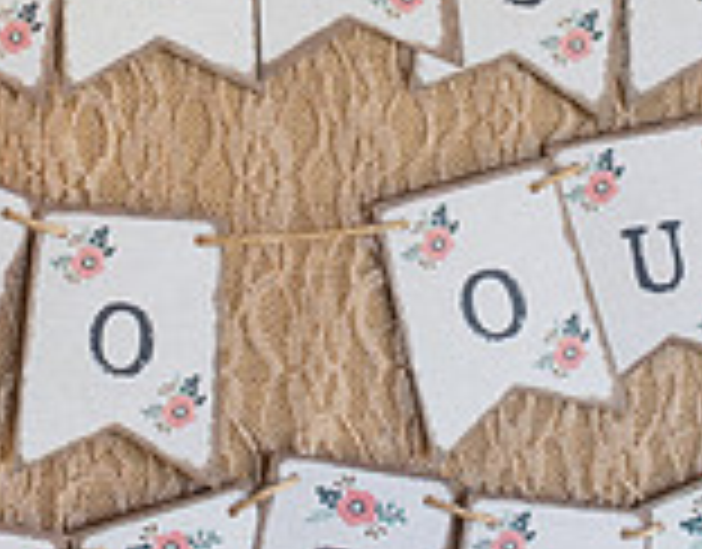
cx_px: 243
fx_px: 3007
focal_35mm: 146
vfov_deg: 10.3
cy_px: -66
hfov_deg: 13.3
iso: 250
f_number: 2.8
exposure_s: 1/100
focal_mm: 35
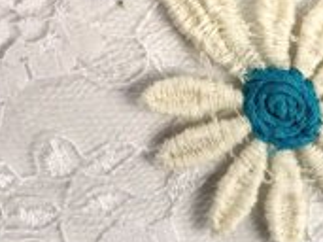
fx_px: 737
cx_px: 258
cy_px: -202
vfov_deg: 15.7
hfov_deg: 24.3
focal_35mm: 79
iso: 80
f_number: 3.5
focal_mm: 4.9
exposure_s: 1/500
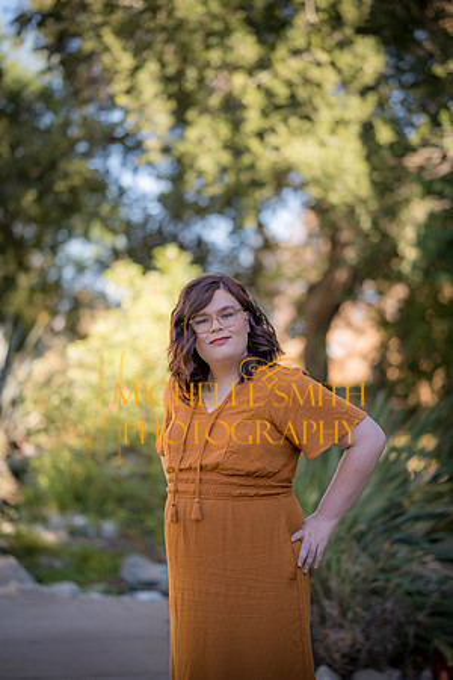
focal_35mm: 85
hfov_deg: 16.1
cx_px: 226
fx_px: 1604
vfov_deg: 23.9
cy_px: 340
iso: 100
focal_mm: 85
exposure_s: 1/800
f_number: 1.8
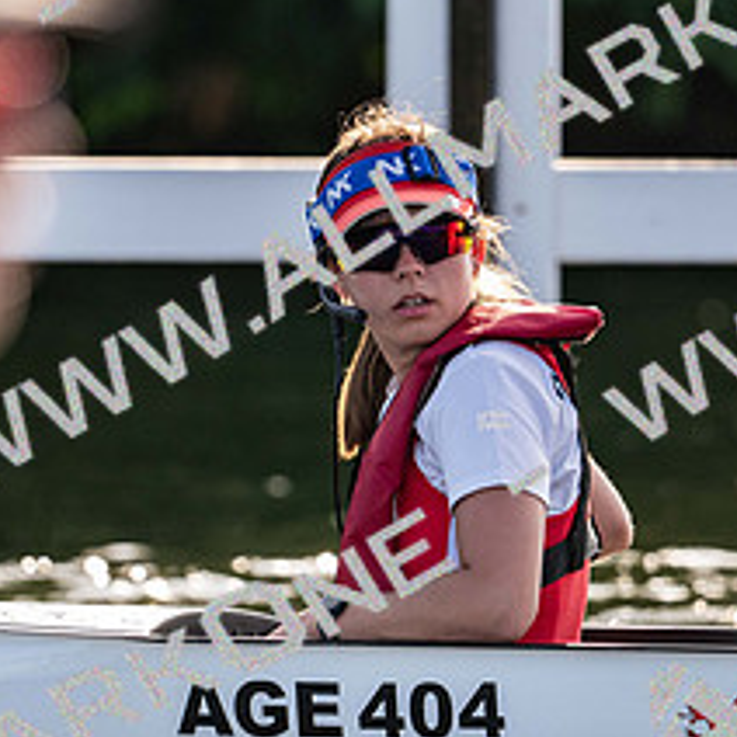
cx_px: 351
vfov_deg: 1.9
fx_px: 22402
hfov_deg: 1.9
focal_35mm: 930
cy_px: 499
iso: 1000
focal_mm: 400
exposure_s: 1/2500
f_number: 4.5
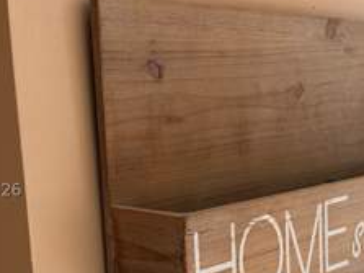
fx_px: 589
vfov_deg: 25.9
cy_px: 190
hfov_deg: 34.4
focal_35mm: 56
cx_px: 171
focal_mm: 5.96
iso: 125
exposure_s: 1/122
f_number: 1.6
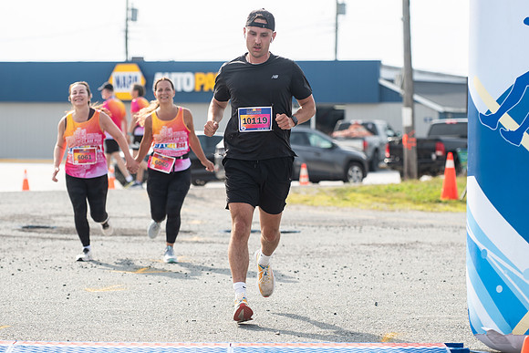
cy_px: 150
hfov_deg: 14.2
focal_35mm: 144
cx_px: 264
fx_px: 2123
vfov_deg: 9.5
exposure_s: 1/1250
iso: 250
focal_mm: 116
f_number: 4.5
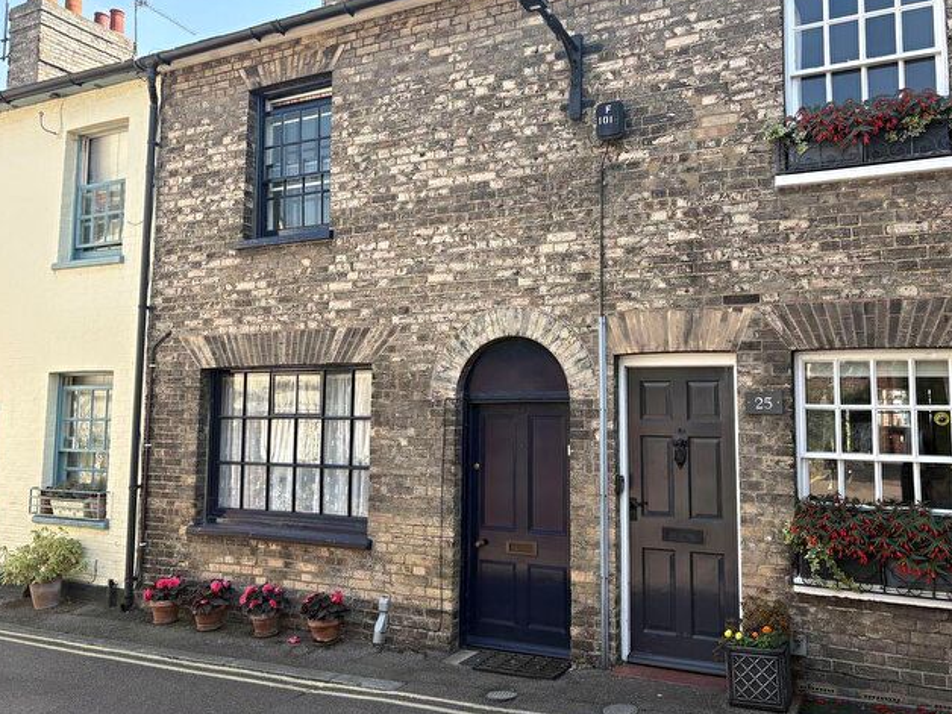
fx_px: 798
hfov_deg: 61.6
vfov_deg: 48.2
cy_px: 327
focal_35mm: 29
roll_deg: -0.3
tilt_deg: +5.4
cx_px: 515
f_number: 1.6
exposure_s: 1/810
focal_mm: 5.96
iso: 64
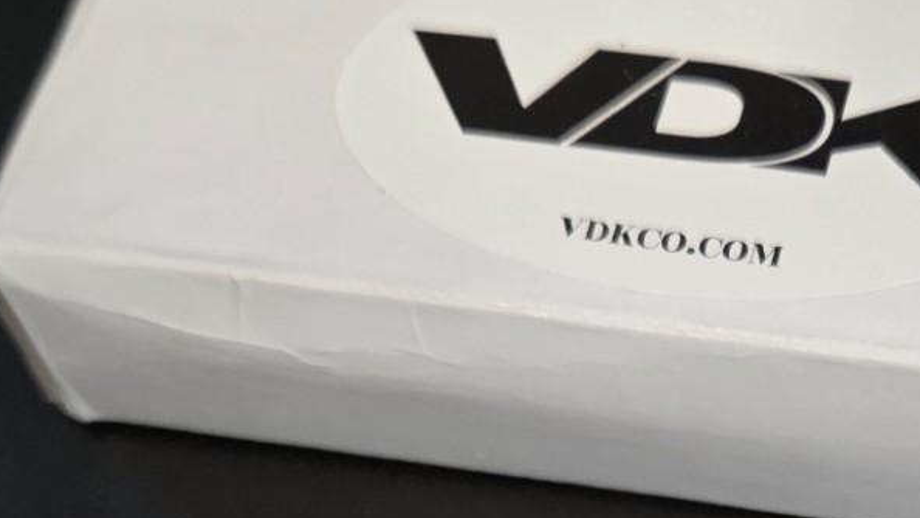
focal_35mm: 81
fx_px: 1976
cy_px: 737
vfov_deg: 14.1
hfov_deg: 25.5
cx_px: 807
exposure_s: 1/60.2
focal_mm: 5.4
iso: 1600
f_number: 1.8
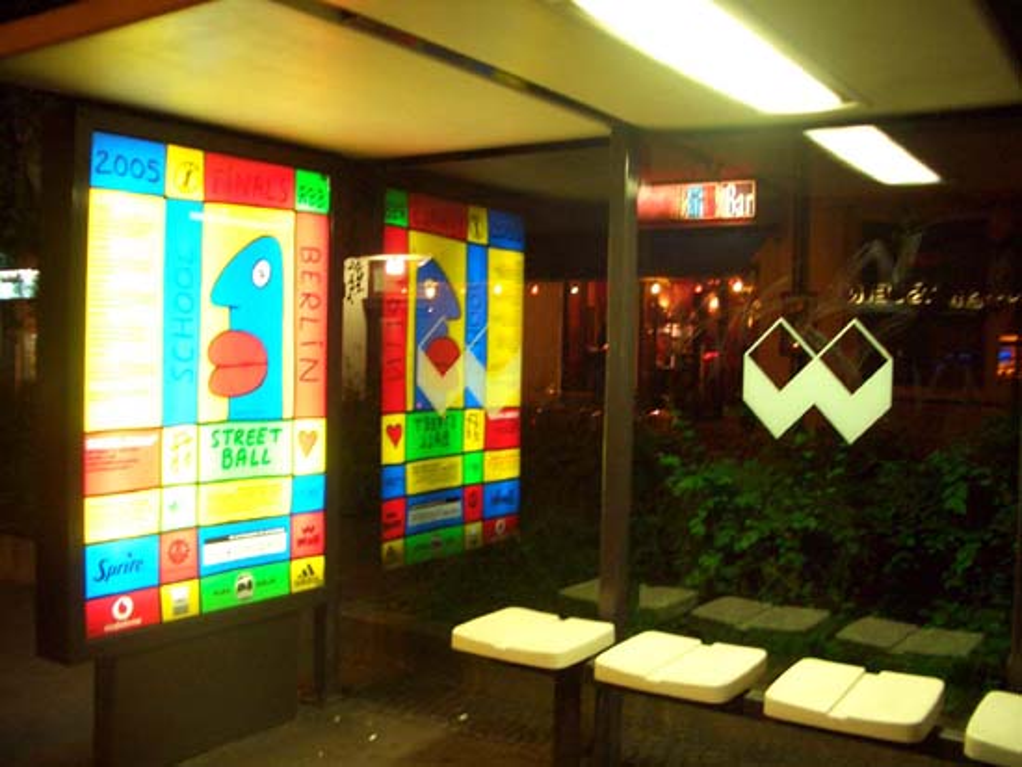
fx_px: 1034
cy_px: 384
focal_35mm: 35
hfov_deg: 52.6
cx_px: 511
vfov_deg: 40.7
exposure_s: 1/8
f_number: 2.6
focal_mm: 5.8
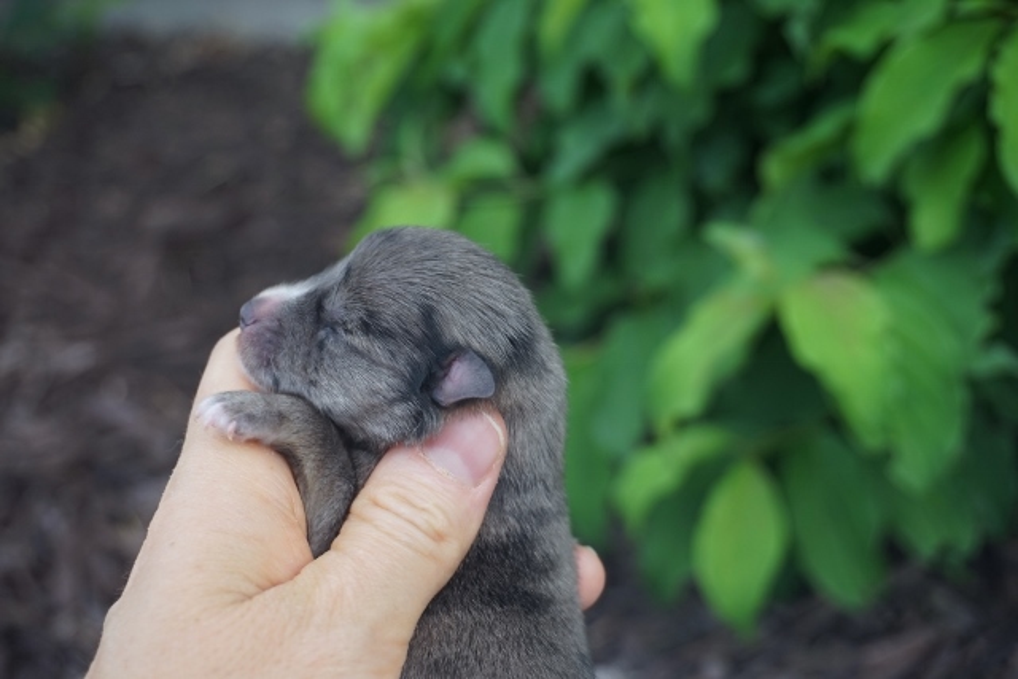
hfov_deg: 34.5
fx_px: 1640
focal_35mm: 58
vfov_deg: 23.4
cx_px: 509
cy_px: 340
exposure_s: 1/60
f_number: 5.6
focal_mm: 39
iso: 100
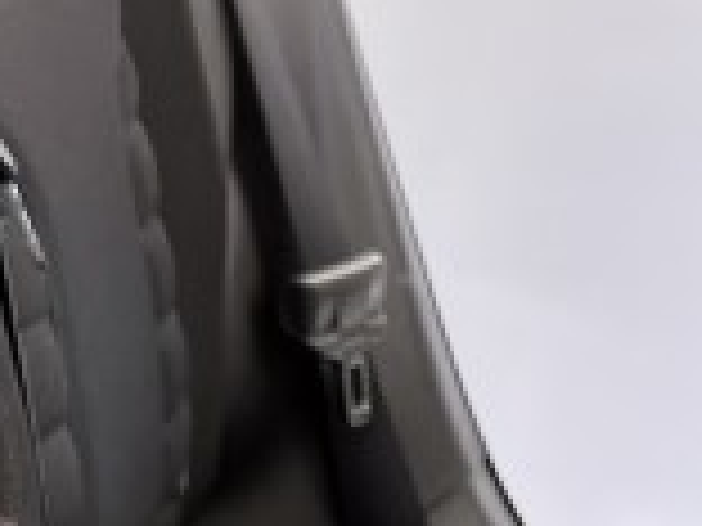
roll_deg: -14.1
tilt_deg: -28.5
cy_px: 1466
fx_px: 3204
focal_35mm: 158
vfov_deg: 8.2
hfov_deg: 12.2
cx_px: 819
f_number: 1.78
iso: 640
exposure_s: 1/25
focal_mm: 6.76
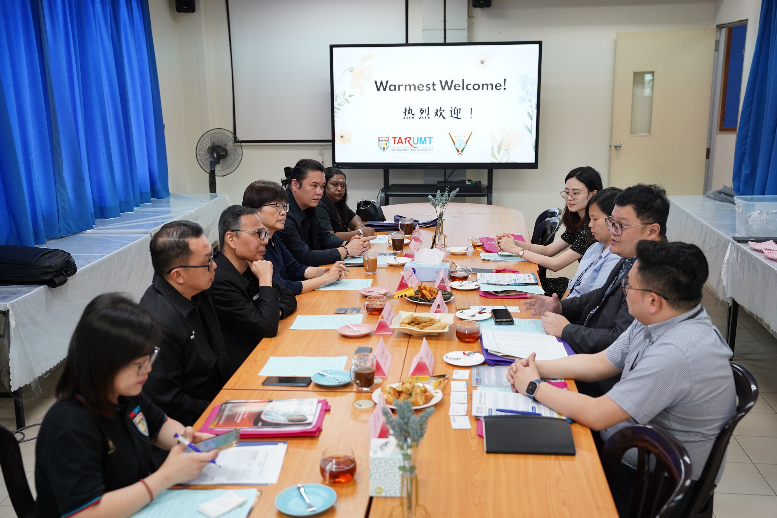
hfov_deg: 50.1
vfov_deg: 34.6
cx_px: 388
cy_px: 259
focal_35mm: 38
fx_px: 831
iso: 800
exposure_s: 1/125
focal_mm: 38.5
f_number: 3.2
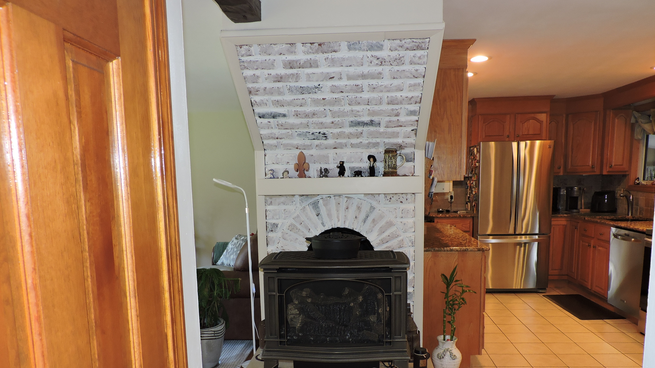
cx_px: 330
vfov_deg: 42.2
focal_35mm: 27
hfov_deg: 69.9
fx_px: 469
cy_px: 250
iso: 200
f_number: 3
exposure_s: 1/30
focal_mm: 4.3
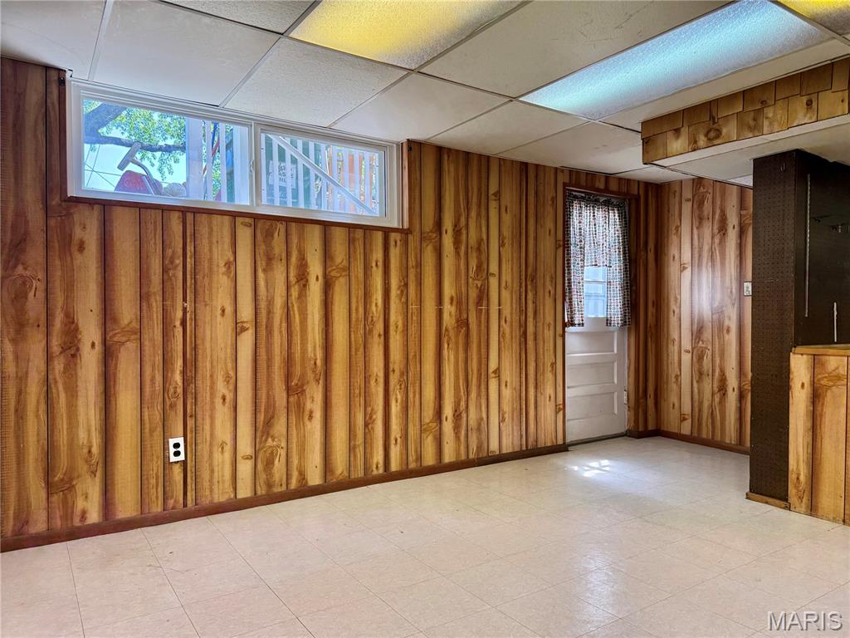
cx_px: 425
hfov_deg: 71.6
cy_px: 319
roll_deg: -0.1
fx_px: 589
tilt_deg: +0.4
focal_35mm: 24
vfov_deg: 56.8
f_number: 1.78
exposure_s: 1/190
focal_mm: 6.76
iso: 200
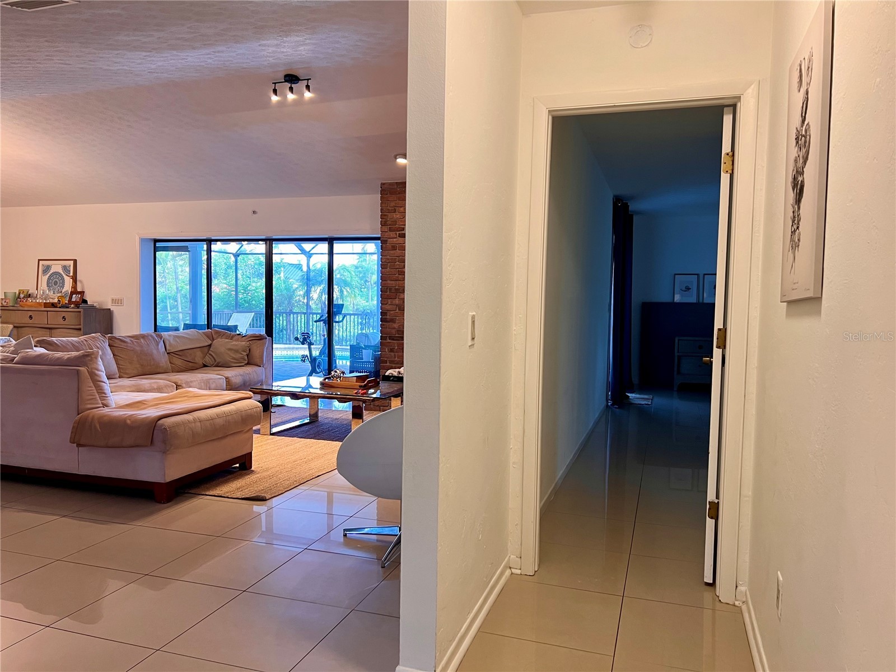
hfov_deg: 67.3
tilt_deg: -4.0
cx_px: 448
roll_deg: -1.5
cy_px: 336
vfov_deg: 53.1
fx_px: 673
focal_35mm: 26
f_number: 1.5
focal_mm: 5.7
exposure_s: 1/60
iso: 125
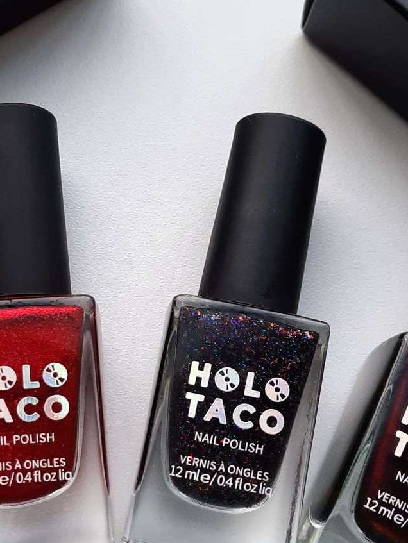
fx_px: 927
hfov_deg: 24.7
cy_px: 312
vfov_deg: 32.6
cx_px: 136
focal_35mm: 59
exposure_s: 1/60
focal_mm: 4.6
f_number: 2
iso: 50
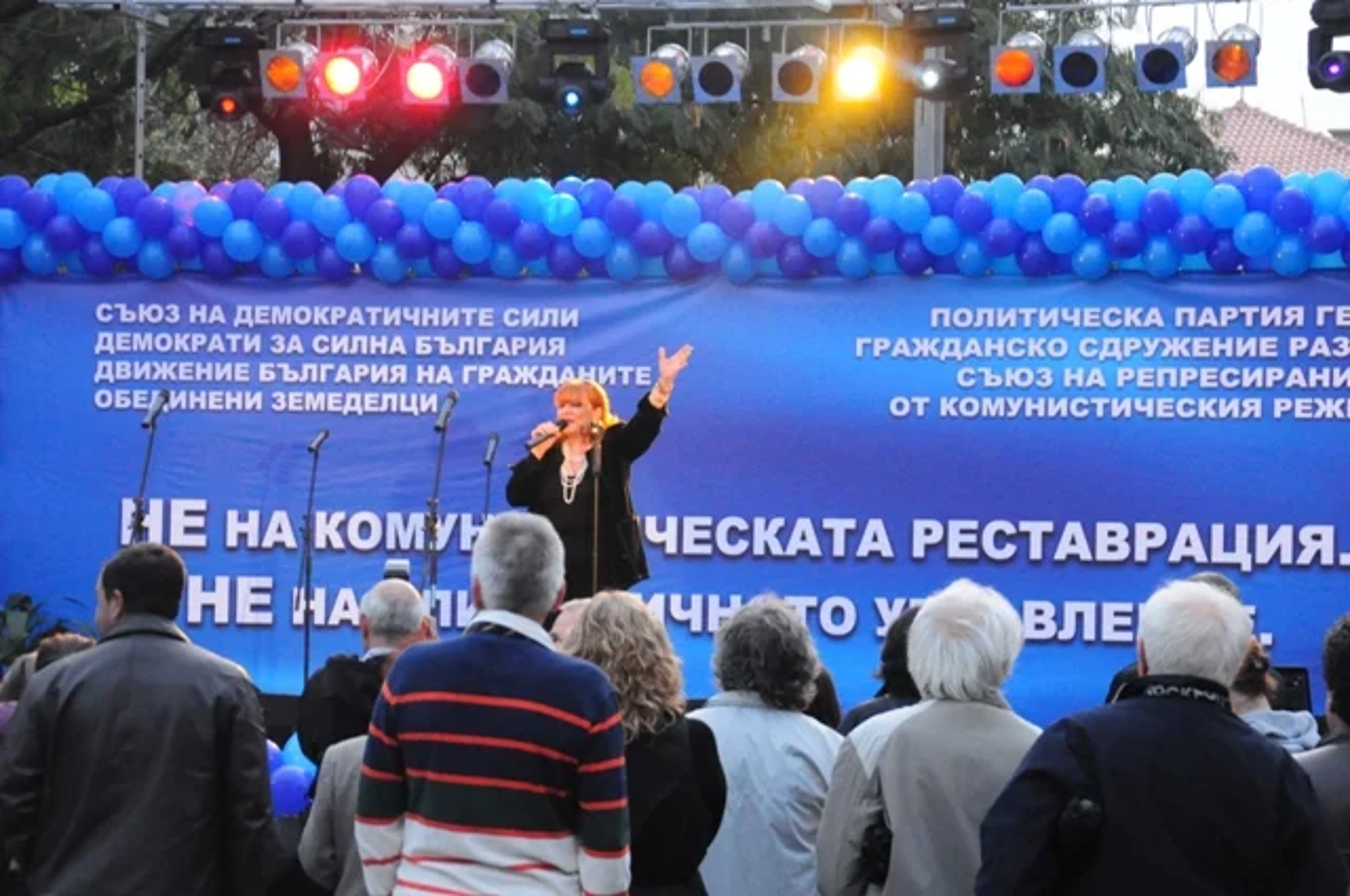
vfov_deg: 12.1
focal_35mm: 112
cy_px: 448
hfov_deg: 18.2
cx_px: 675
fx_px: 4213
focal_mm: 75
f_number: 5.6
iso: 3200
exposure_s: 1/60
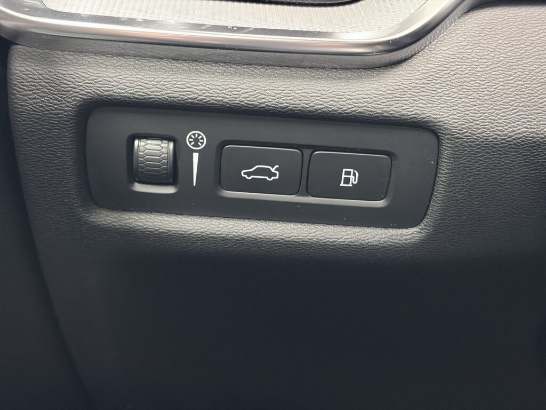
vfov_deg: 28.0
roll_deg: -1.4
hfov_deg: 36.8
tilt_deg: -16.5
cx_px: 273
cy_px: 205
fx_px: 820
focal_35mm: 52
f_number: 1.6
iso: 500
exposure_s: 1/20
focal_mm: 5.96
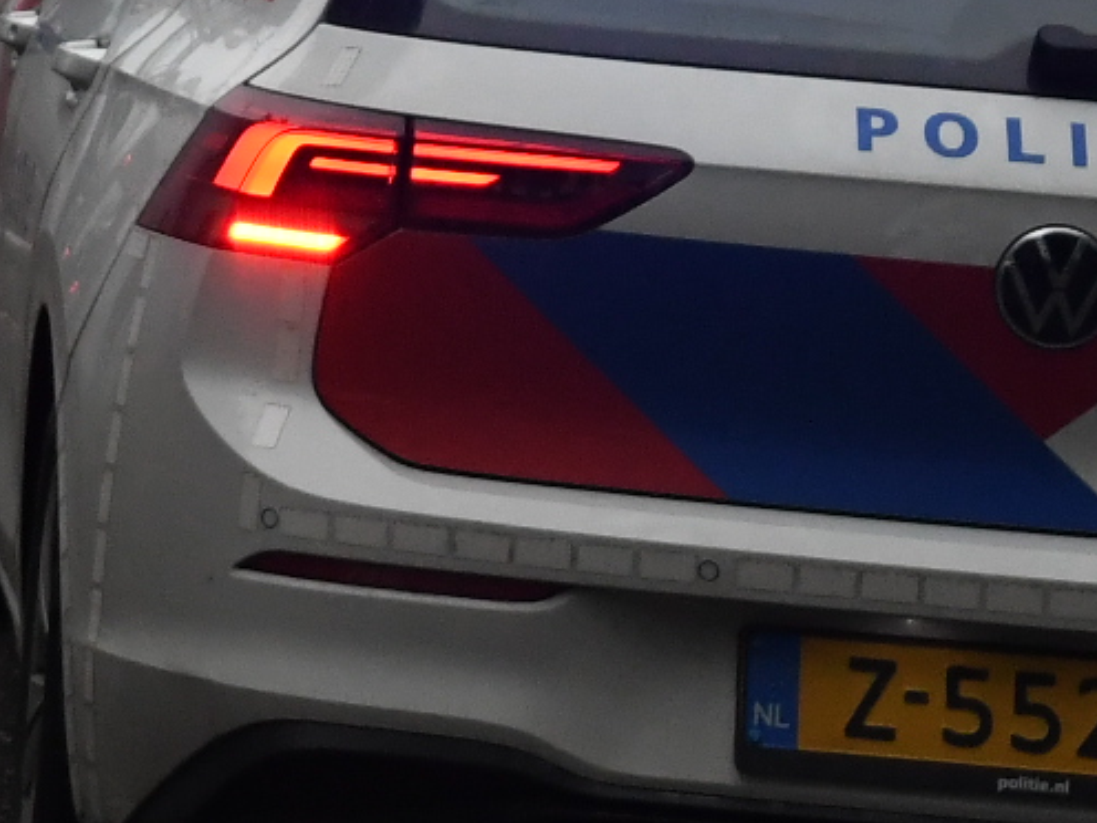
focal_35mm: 275
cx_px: -535
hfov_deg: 7.1
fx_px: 8715
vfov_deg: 5.3
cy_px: -765
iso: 1600
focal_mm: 34
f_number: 2.8
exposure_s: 1/3200
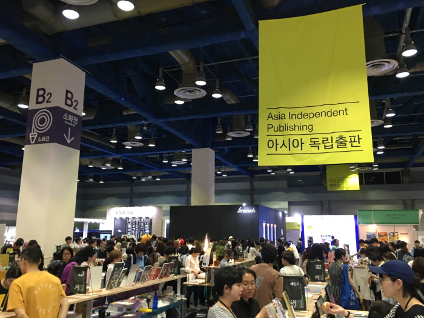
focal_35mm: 29
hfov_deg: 61.7
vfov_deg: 48.2
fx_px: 355
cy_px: 159
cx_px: 212
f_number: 2.2
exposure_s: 1/30
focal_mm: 4.15
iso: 125
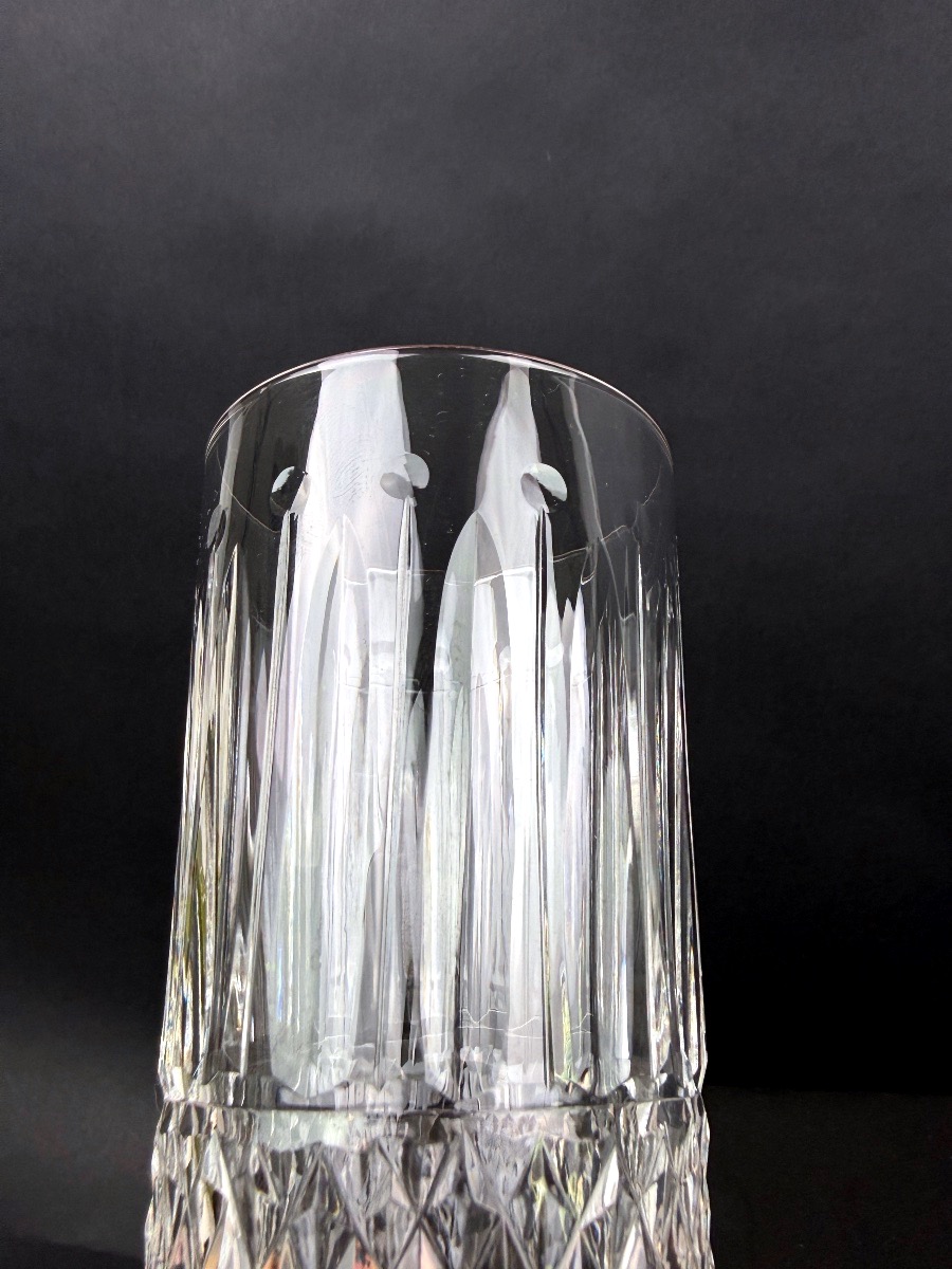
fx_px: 880
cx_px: 476
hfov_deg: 56.8
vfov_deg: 71.6
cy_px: 634
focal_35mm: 24
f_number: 2.2
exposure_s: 1/100
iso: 80
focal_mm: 2.22
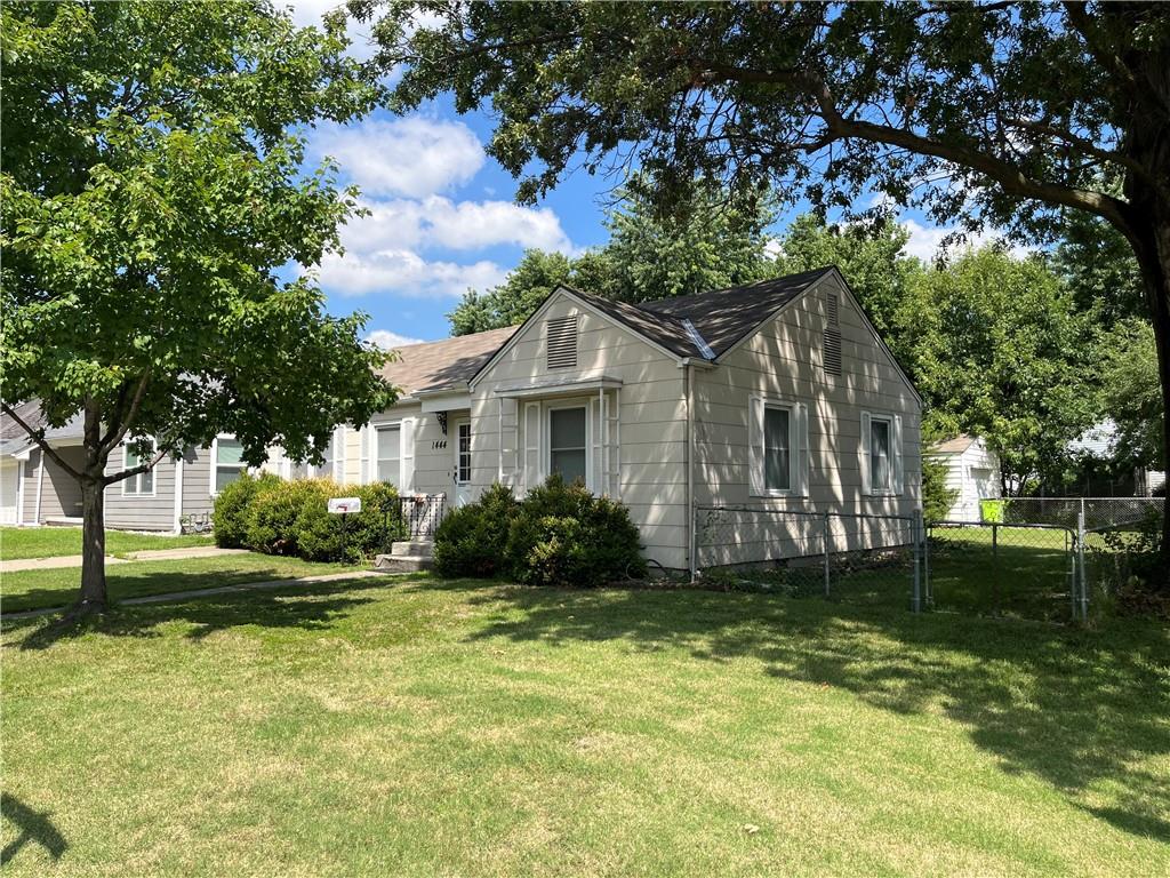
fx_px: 879
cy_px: 439
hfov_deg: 67.3
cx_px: 585
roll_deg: +0.1
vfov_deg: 53.1
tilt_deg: +3.5
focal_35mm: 26
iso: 50
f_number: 1.6
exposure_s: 1/2268
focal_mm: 5.1
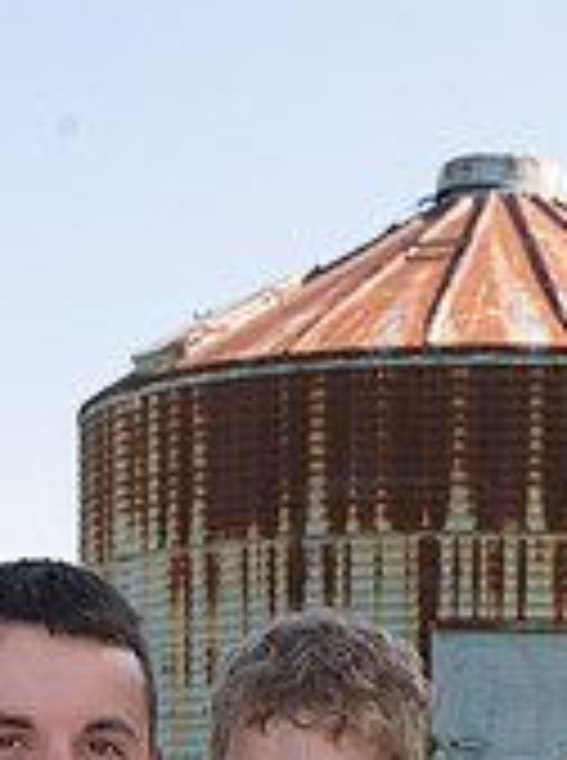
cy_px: 1246
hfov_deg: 11.4
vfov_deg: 14.0
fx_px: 2828
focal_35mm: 129
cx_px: 436
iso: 400
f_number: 9
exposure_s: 1/320
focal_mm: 39
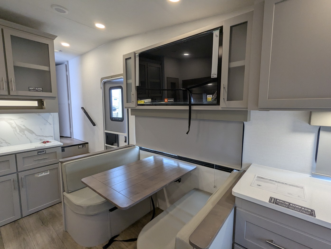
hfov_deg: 94.4
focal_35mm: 16
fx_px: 153
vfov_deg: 78.2
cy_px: 124
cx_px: 166
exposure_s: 1/130
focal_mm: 2.35
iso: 165
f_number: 2.2
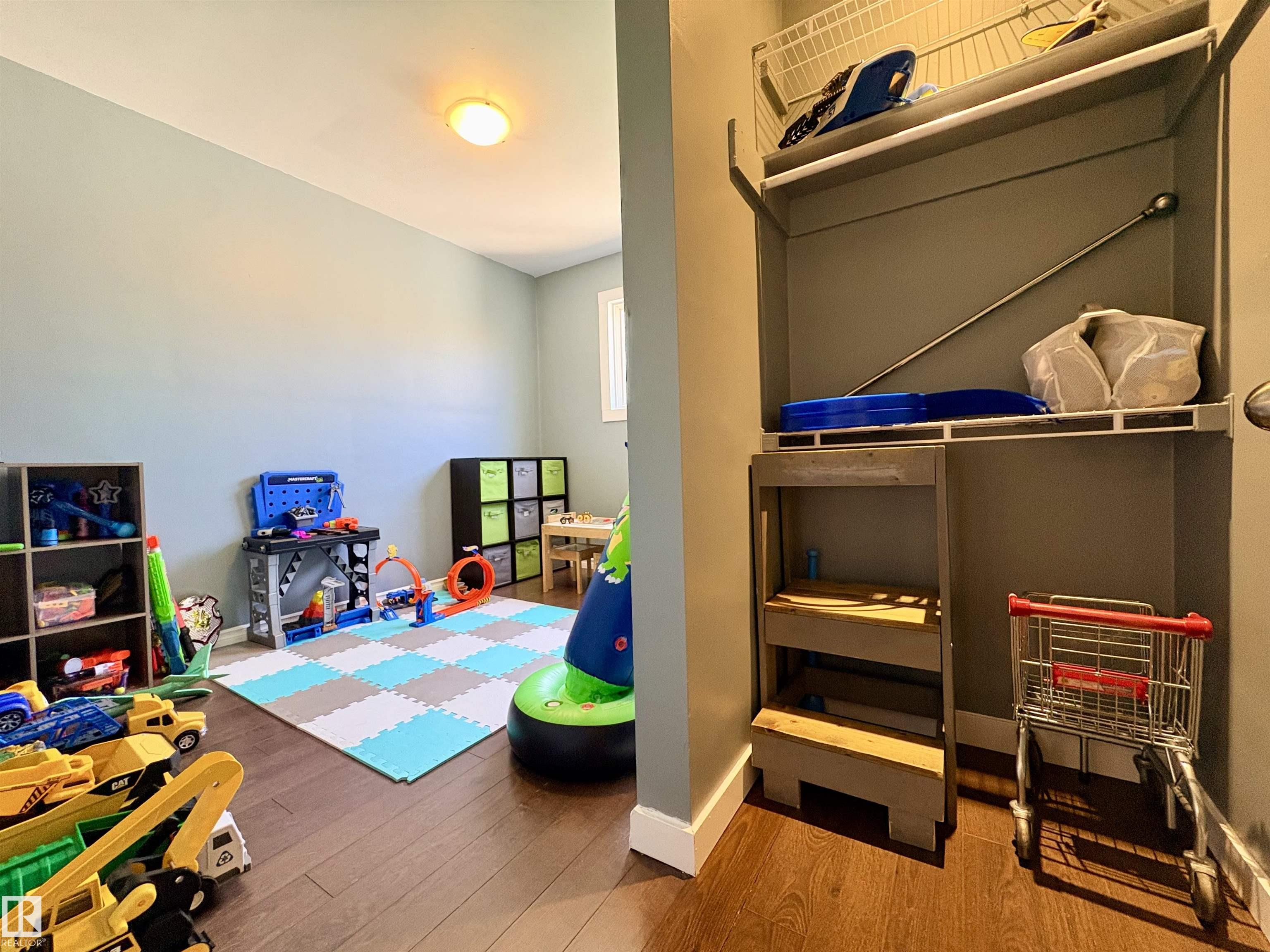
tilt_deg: -0.7
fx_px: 514
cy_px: 476
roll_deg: +1.8
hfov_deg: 102.1
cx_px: 635
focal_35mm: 14
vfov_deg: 85.7
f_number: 2.2
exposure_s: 1/60
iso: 320
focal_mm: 2.22
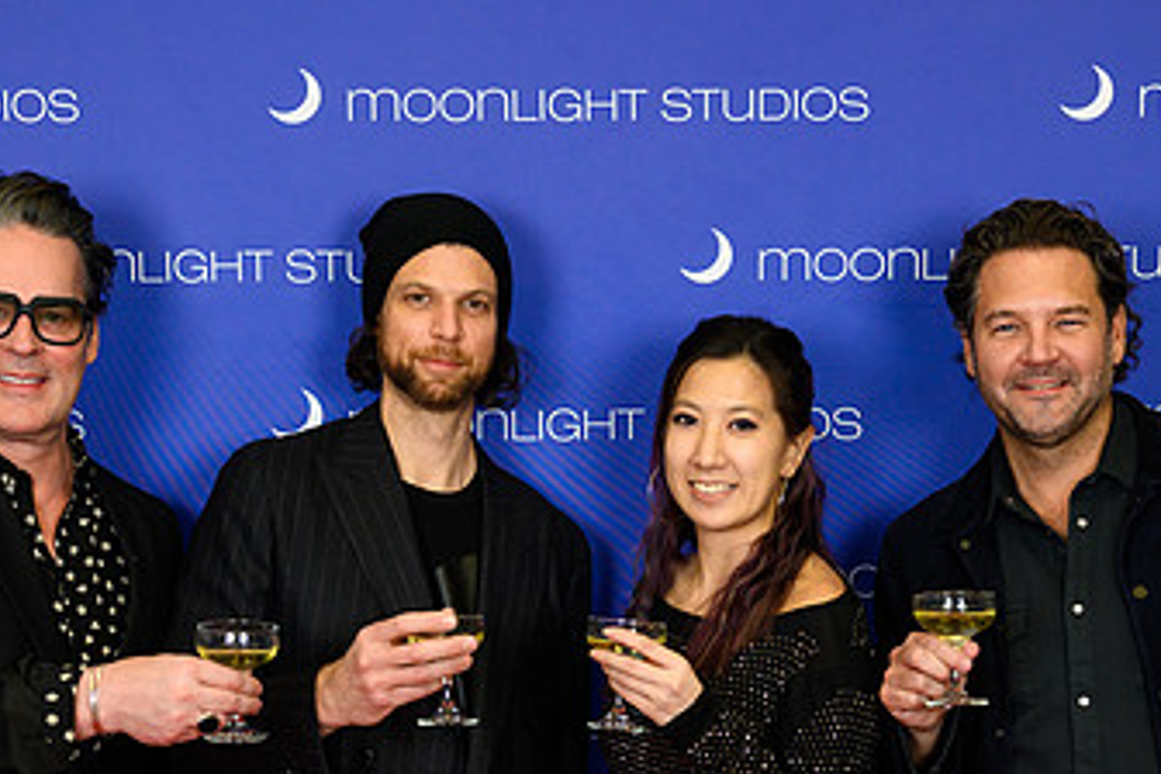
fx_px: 2225
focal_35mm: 69
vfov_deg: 19.5
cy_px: 612
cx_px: 577
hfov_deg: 29.2
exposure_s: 1/320
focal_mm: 40
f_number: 5
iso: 1000
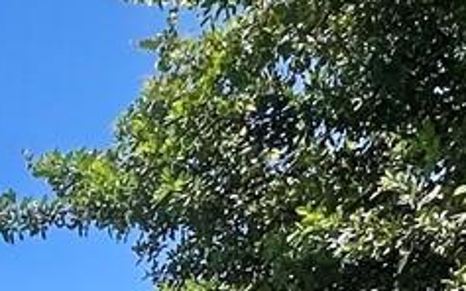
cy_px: 731
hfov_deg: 19.0
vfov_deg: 11.3
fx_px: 1181
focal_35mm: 93
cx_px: -277
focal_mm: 1.57
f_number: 1.8
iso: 32
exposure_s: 1/1754
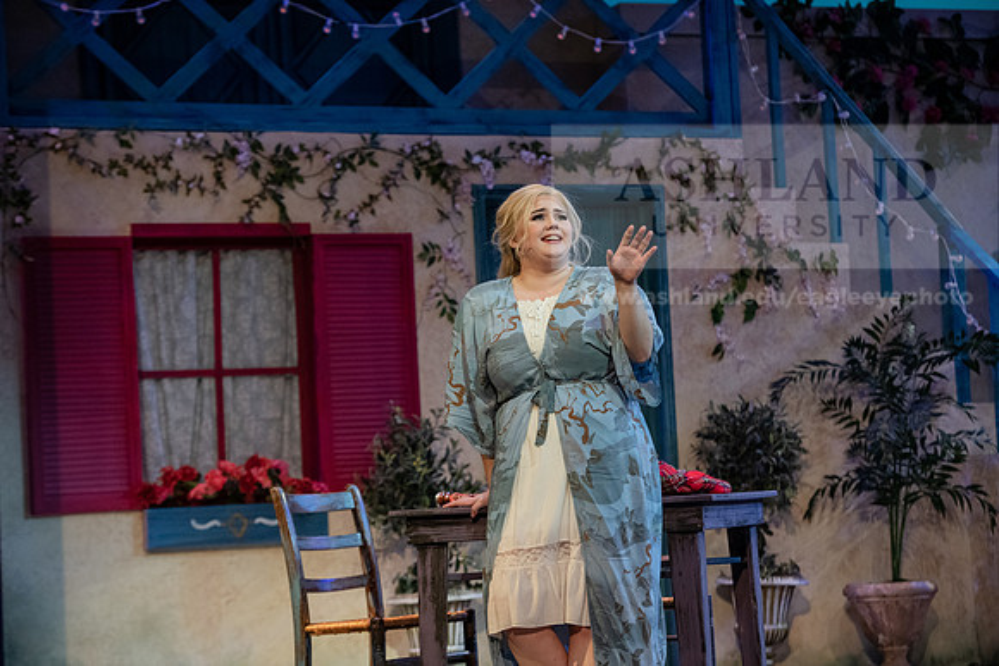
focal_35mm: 102
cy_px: 333
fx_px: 2831
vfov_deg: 13.4
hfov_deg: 20.0
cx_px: 500
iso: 2500
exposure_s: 1/400
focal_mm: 102
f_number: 3.5
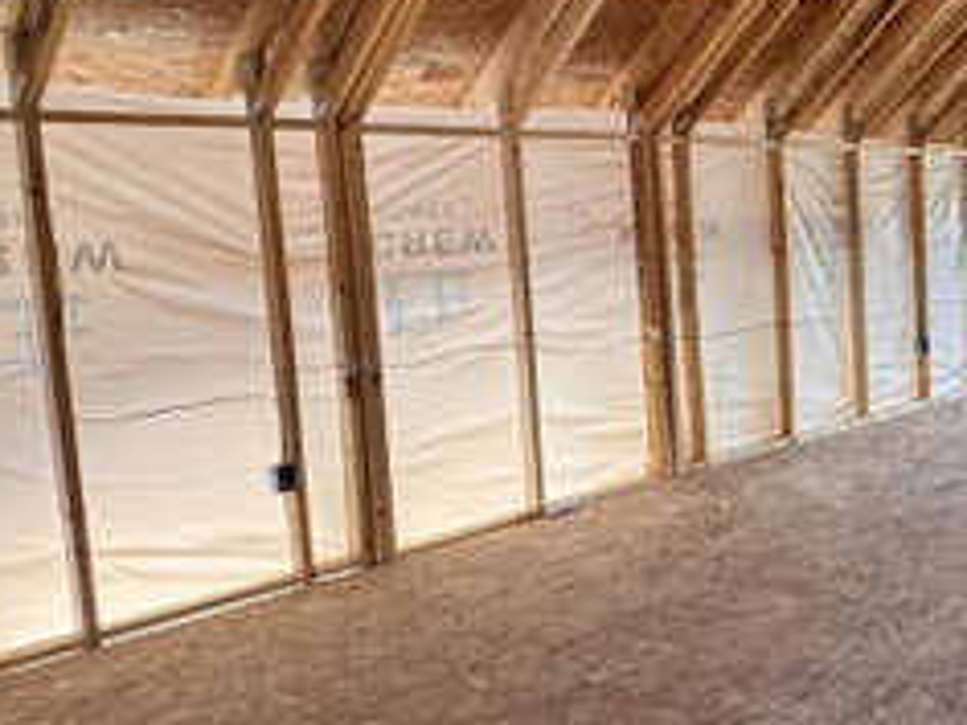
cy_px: 299
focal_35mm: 38
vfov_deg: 37.6
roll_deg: +0.9
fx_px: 1062
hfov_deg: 39.9
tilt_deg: -5.5
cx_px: 1063
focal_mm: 2.22
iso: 250
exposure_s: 1/99
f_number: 2.2
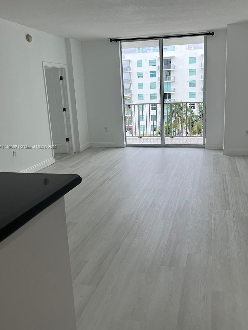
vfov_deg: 59.8
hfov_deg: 46.7
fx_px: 287
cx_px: 141
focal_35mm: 30
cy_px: 147
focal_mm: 5.7
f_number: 1.5
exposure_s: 1/490
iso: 50
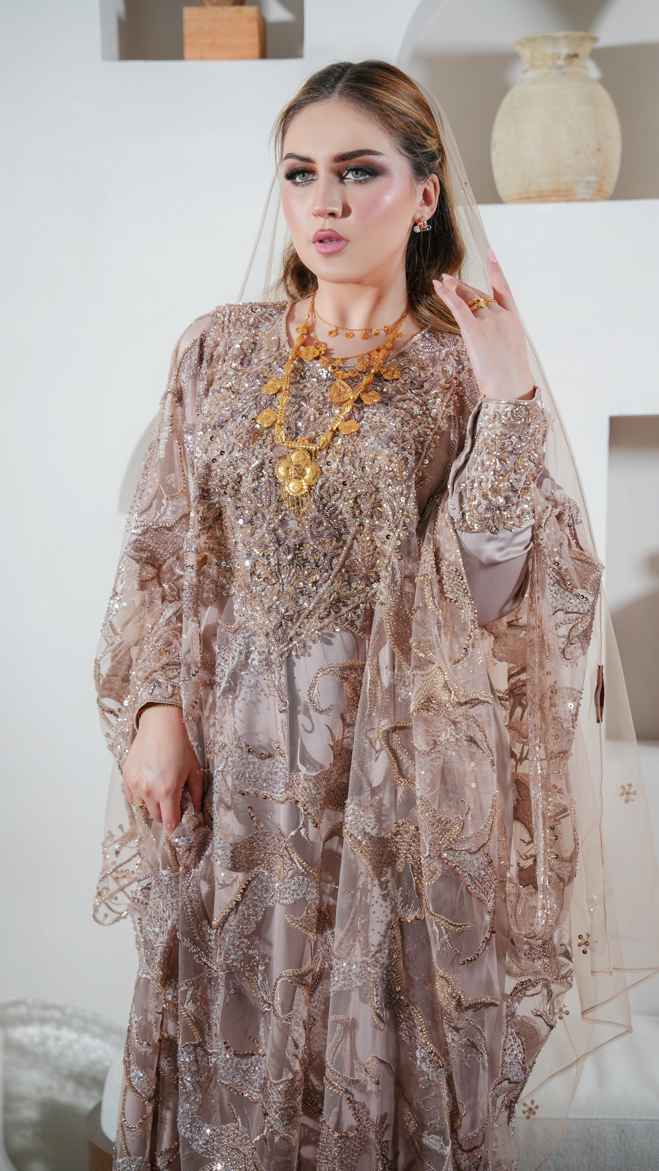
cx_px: 338
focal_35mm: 74
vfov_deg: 28.6
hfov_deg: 16.3
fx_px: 2299
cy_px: 589
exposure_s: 1/160
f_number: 3.5
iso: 500
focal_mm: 70
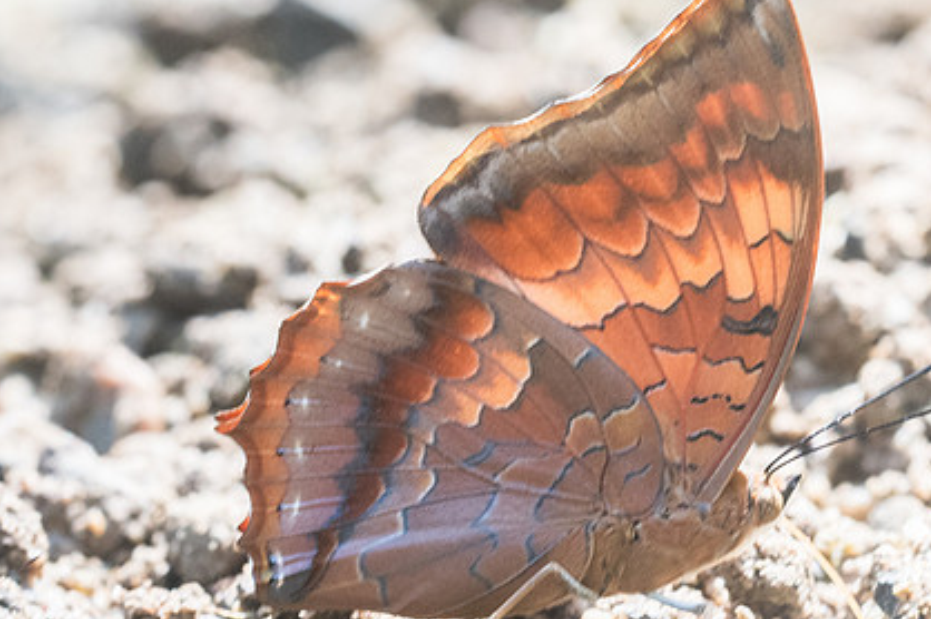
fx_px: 10775
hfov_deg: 4.9
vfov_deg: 3.3
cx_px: 592
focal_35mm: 417
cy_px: 300
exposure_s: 1/200
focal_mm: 150
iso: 1000
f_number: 7.1
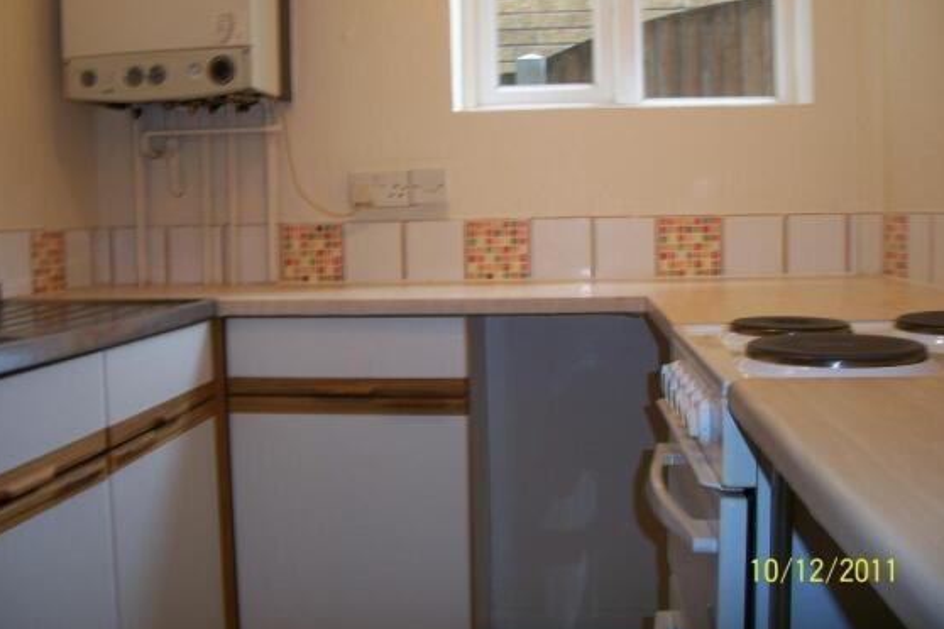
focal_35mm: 38
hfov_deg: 50.7
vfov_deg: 35.0
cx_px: 456
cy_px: 283
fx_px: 996
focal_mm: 6.3
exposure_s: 1/30
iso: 80
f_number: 3.1
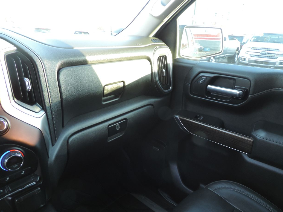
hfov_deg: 69.4
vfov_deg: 54.9
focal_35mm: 25
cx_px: 141
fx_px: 204
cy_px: 106
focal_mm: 4.3
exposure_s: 1/30
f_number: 3
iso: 280
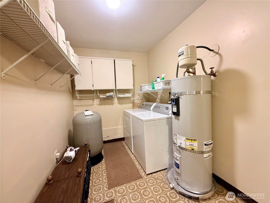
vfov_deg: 85.7
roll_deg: +2.5
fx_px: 109
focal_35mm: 14
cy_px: 102
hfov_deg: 102.1
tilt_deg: -3.1
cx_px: 135
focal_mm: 2.22
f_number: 2.2
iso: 400
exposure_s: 1/60
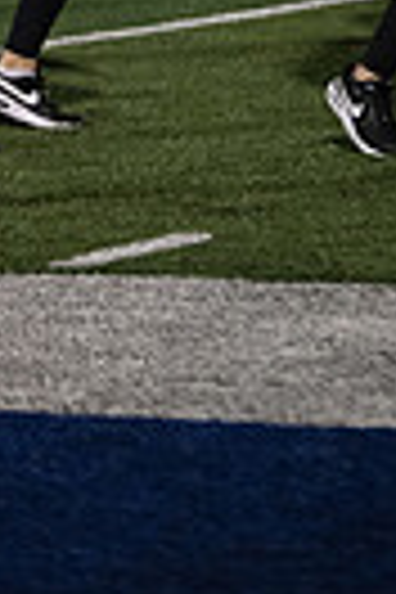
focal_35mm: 376
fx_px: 6204
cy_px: -382
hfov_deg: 3.6
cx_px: -104
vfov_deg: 5.4
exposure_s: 1/1600
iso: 5000
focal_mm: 110
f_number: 2.8
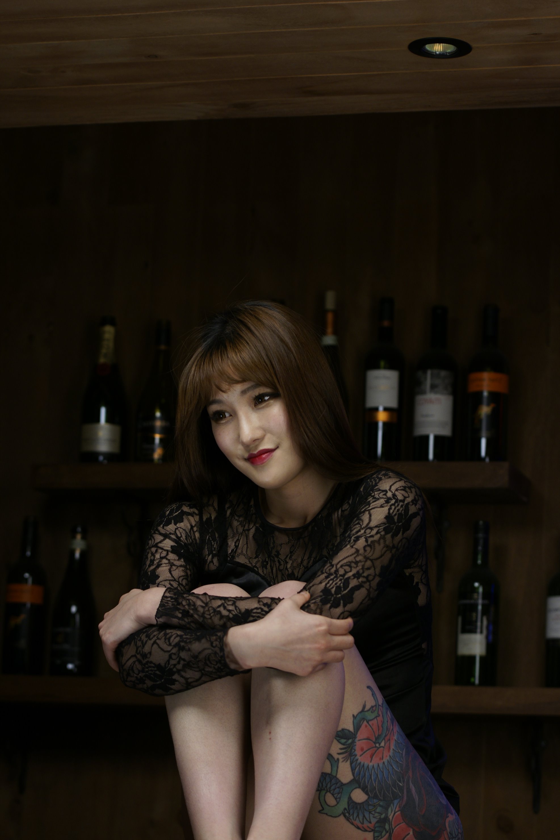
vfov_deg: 18.2
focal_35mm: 112
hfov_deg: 12.2
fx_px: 2625
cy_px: 420
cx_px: 280
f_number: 3.2
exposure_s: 1/125
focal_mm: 75
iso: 250
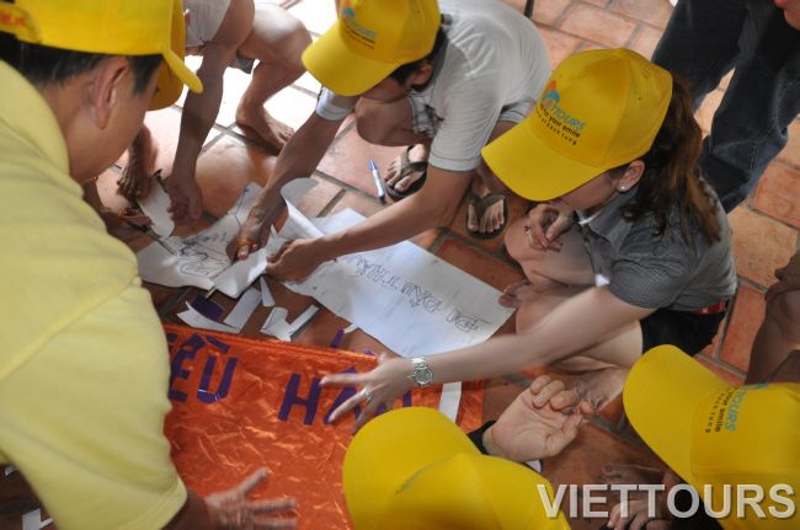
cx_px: 400
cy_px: 265
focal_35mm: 27
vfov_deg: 47.8
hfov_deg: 67.5
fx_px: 599
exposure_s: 1/60
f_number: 3.5
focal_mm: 18
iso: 800
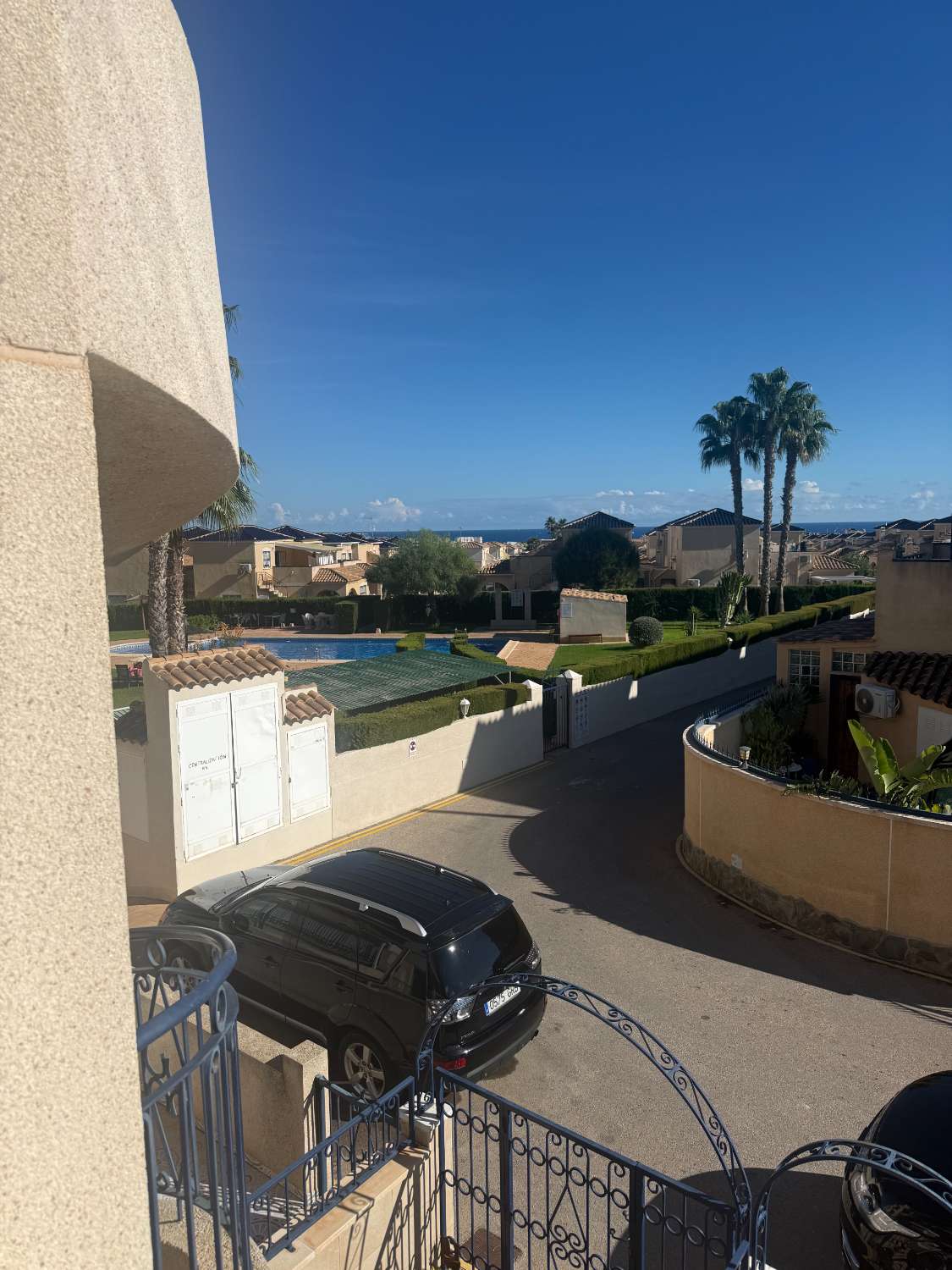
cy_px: 635
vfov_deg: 71.6
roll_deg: +0.3
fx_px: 880
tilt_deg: -7.2
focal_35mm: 24
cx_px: 476
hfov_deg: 56.8
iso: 80
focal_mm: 6.76
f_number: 1.78
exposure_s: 1/8130
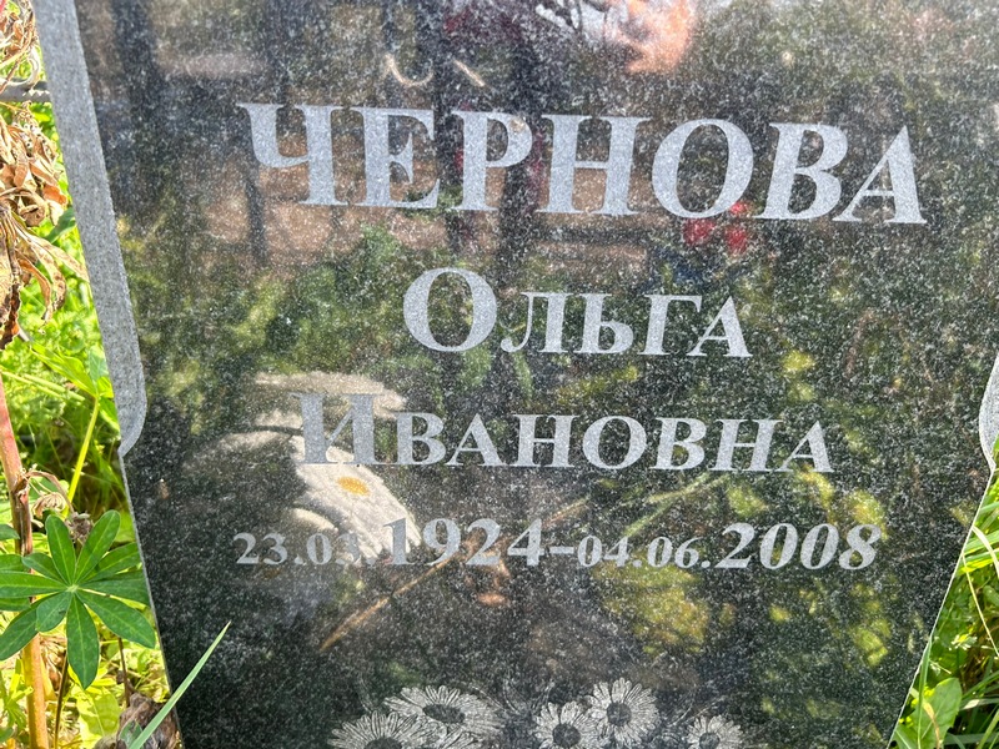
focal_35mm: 26
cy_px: 374
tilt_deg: -30.5
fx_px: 750
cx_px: 500
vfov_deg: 53.1
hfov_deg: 67.3
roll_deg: -2.8
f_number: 1.5
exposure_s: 1/206
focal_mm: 5.7
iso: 50
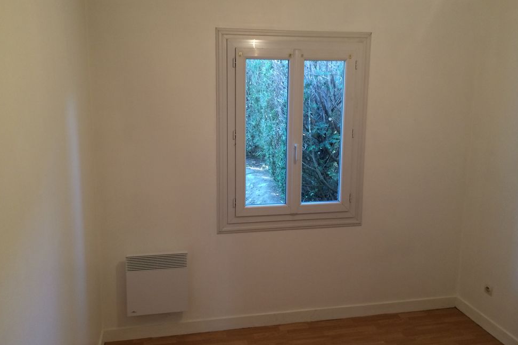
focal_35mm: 31
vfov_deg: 42.3
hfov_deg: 60.3
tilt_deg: -9.2
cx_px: 262
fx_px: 446
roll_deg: -0.7
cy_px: 164
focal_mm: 4.15
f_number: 2.2
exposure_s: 1/33
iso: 125
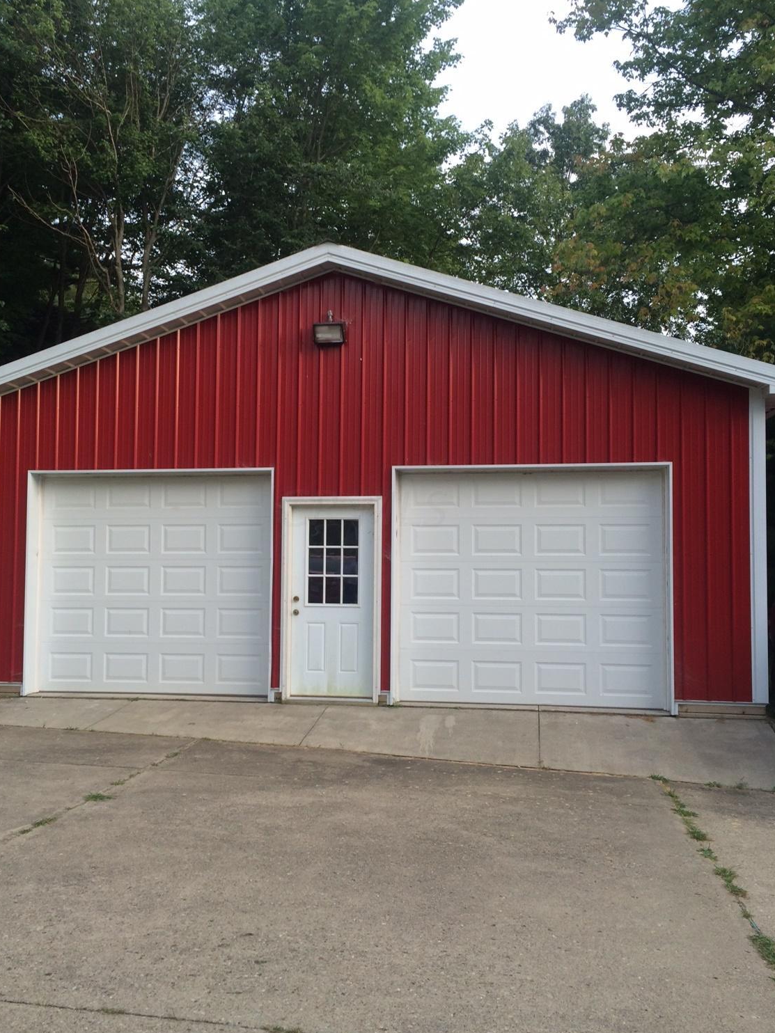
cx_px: 361
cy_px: 507
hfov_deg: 42.9
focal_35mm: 33
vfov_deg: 55.3
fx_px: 985
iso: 40
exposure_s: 1/120
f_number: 2.2
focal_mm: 4.12
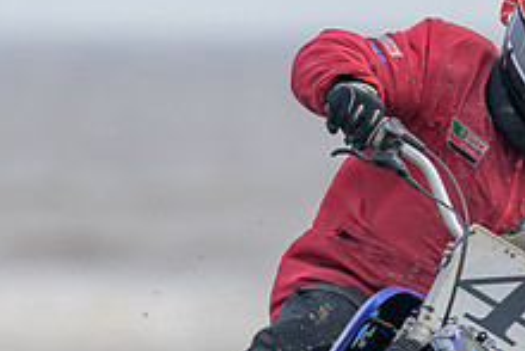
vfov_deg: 0.5
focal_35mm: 2885
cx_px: 438
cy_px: 430
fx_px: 42099
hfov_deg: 0.7
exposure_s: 1/640
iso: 320
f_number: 6.3
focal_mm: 600
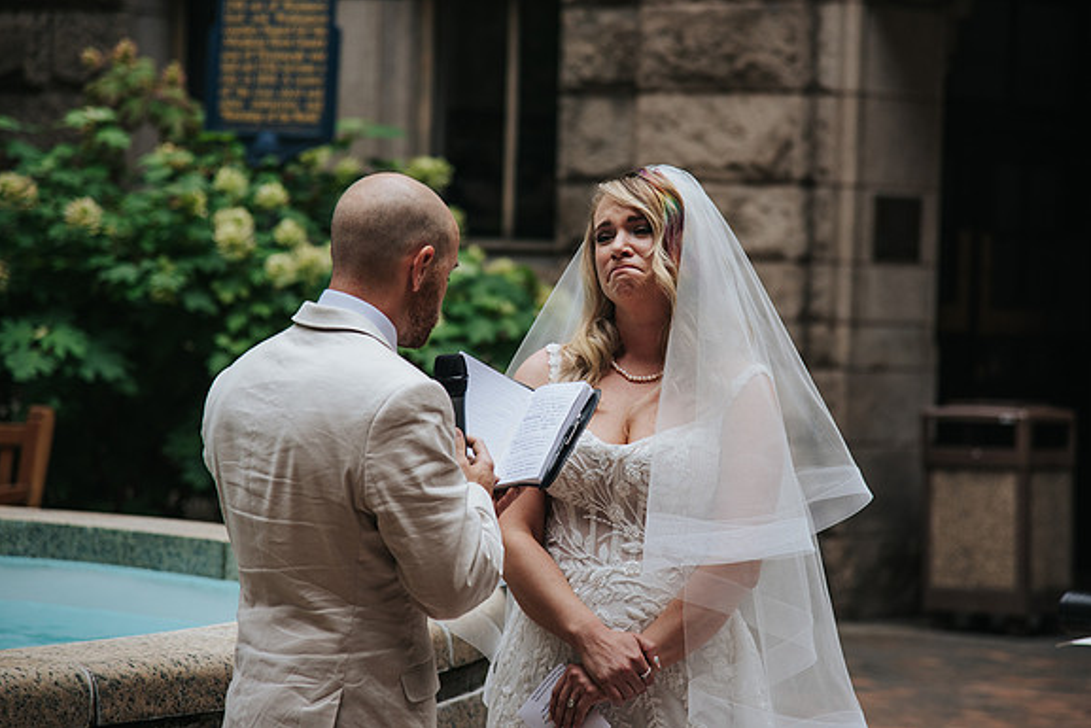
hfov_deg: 14.8
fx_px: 4213
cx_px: 611
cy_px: 320
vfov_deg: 9.9
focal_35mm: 139
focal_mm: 120
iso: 320
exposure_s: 1/500
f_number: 4
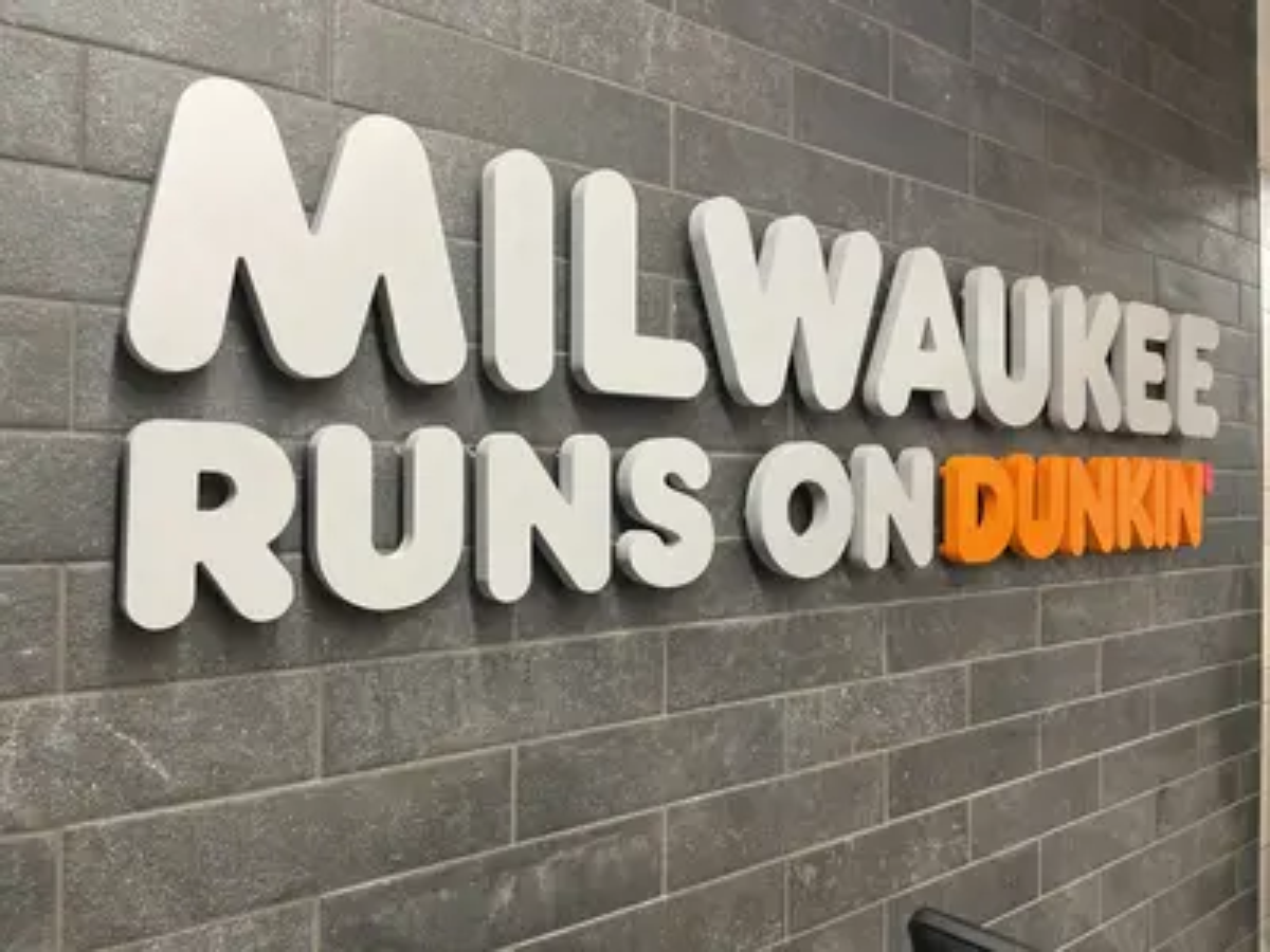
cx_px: 635
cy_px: 476
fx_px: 954
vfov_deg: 53.1
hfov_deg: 67.3
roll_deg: -0.7
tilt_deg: +0.9
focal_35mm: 26
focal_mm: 4.2
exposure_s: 1/60
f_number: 1.6
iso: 64
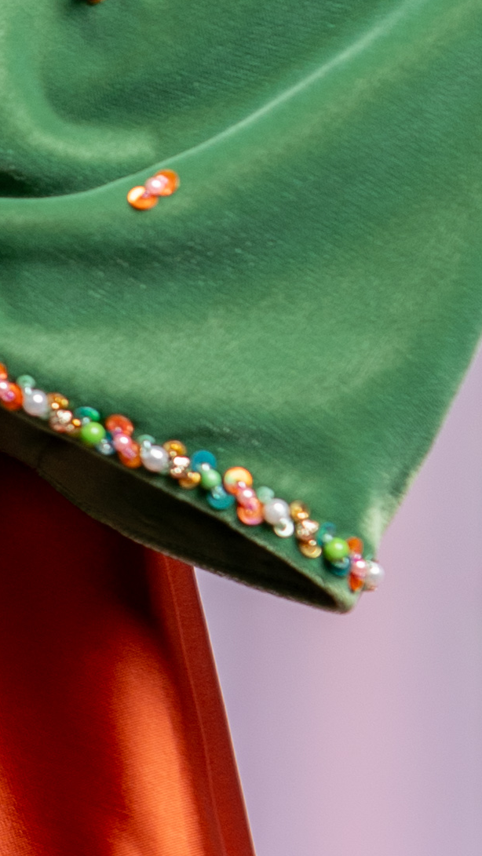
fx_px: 12992
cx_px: -625
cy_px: -21
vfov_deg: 3.8
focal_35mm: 572
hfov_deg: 2.1
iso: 160
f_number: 2
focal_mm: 85
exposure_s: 1/250
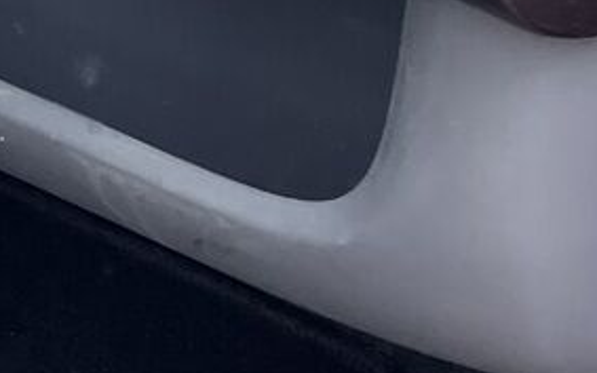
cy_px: -405
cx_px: -569
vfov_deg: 7.5
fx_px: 2701
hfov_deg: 11.5
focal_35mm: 166
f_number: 1.6
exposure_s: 1/861
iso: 32
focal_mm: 4.2
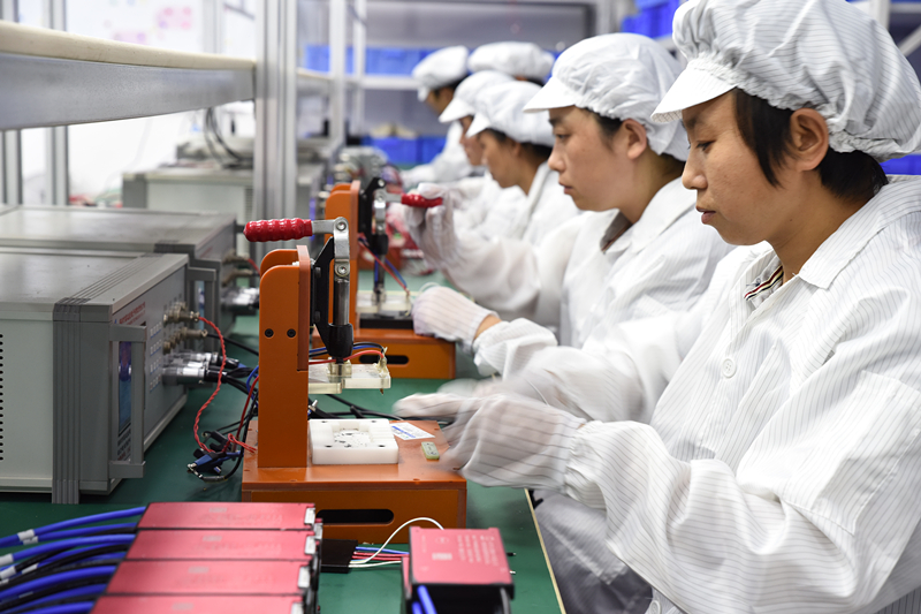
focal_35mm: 60
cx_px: 460
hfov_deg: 33.4
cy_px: 307
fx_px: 1535
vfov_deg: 22.6
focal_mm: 60
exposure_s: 1/25
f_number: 5
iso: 800
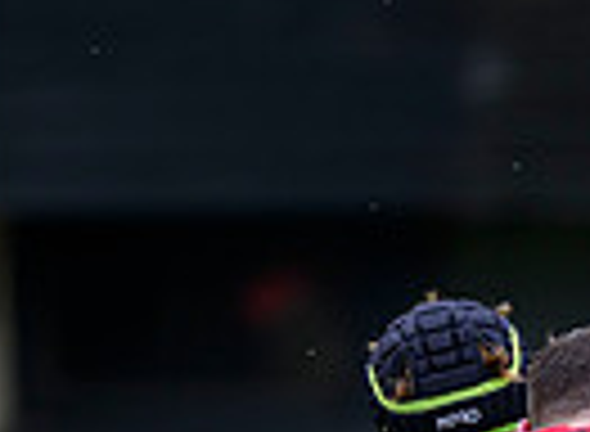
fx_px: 47046
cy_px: 820
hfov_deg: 0.7
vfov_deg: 0.5
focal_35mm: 2783
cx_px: 991
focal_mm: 560
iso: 500
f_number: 4
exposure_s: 1/1600
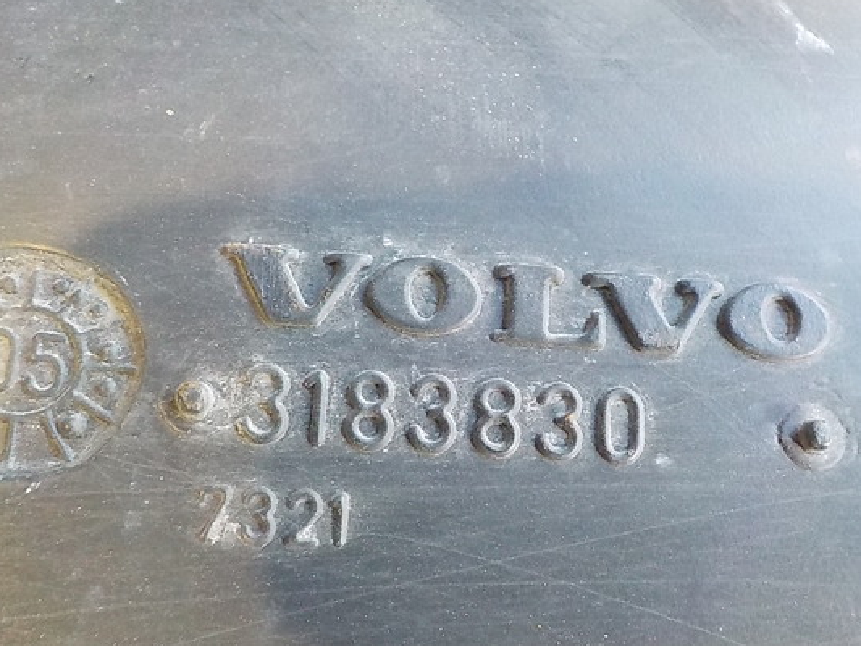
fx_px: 896
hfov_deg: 51.3
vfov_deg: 39.6
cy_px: 367
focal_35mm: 36
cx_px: 462
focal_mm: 4.1
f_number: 3.3
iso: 800
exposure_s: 1/30
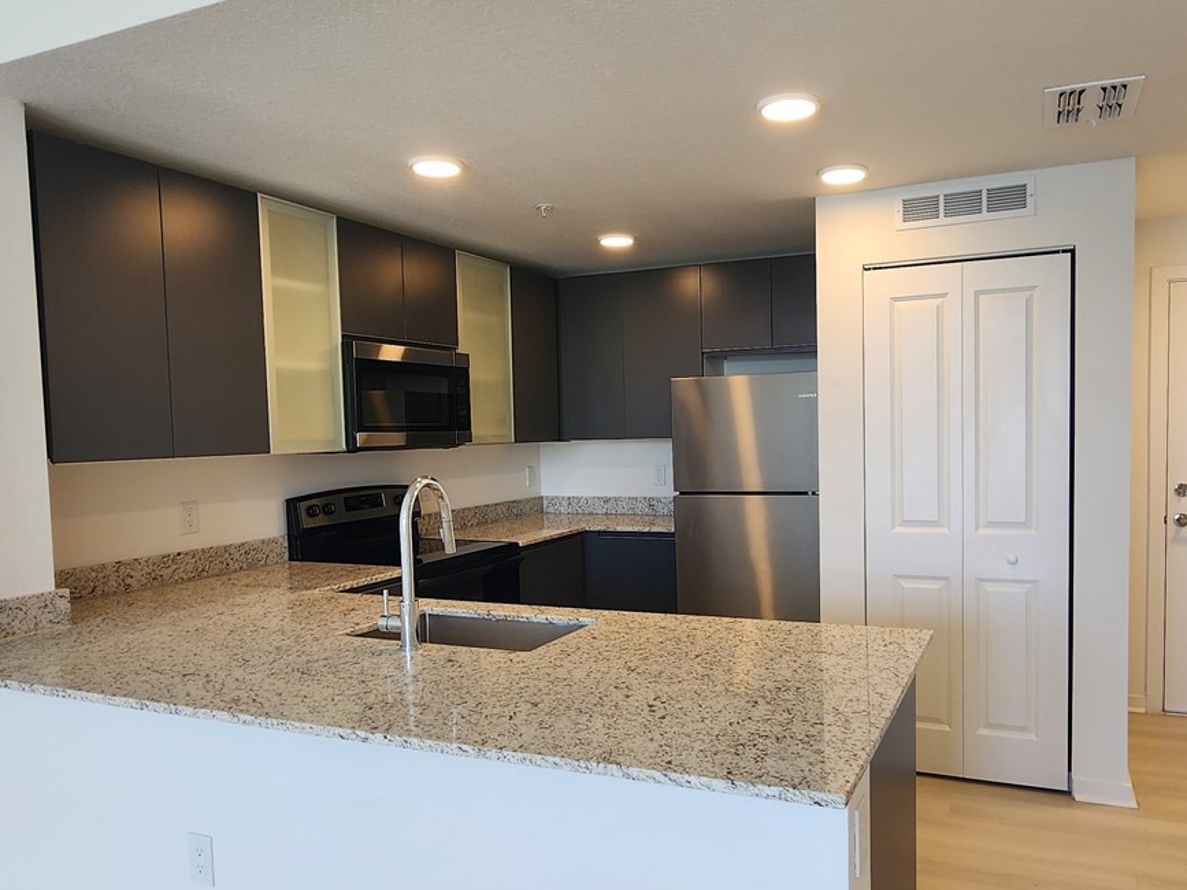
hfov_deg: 71.4
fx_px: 823
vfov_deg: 56.7
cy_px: 489
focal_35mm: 24
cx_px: 659
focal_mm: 2.2
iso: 80
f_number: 2.2
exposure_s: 1/60
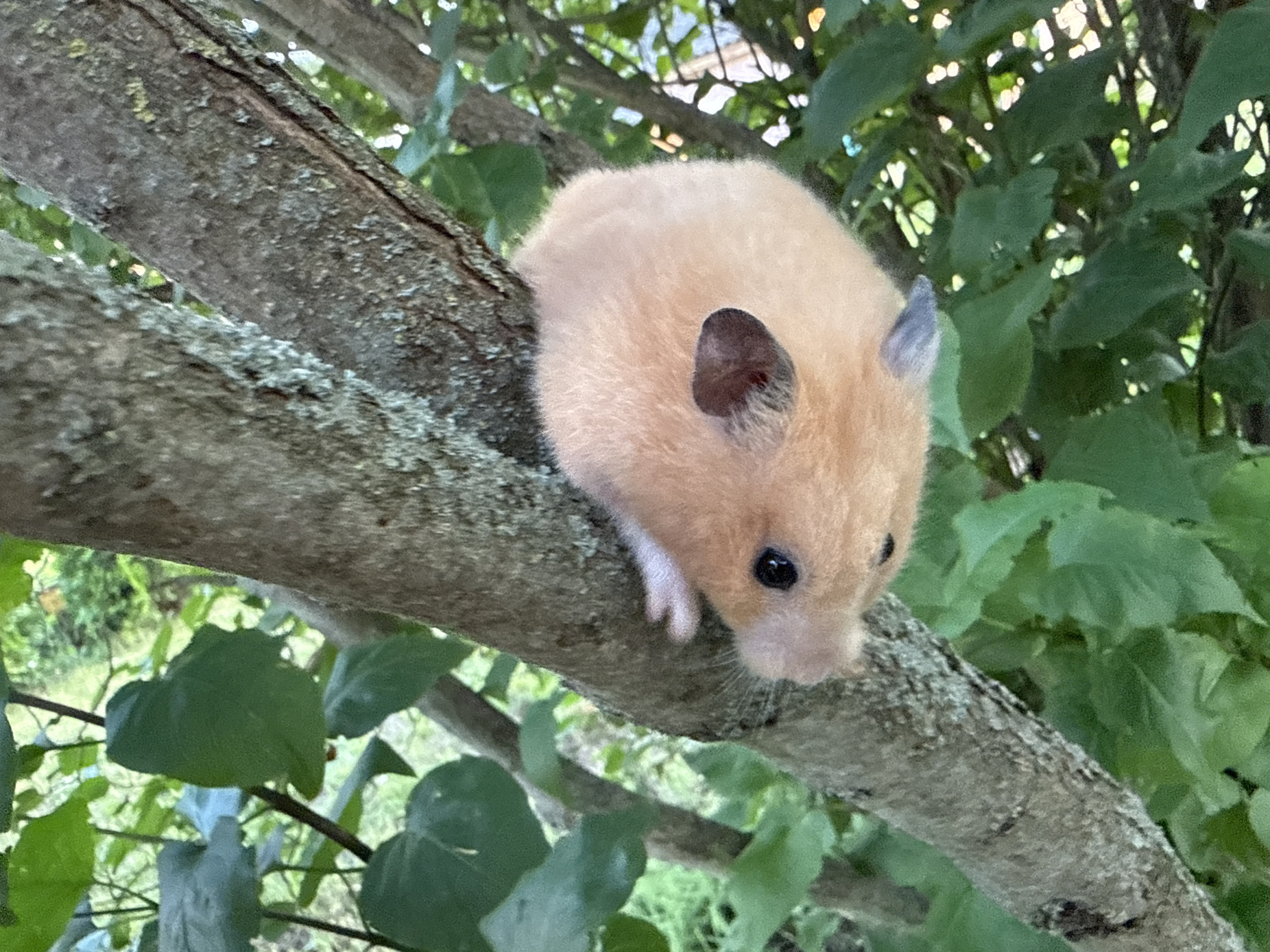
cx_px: 606
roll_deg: +17.5
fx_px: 991
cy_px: 490
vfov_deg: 51.3
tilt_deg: -15.1
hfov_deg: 65.3
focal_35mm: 27
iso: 320
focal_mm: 2.22
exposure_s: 1/65
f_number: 2.2
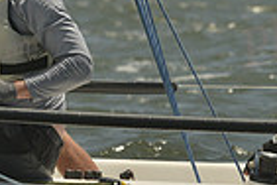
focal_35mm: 1026
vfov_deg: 1.3
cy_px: 147
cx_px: 141
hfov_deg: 2.0
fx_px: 7894
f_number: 10
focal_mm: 250
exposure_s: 1/1250
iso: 280
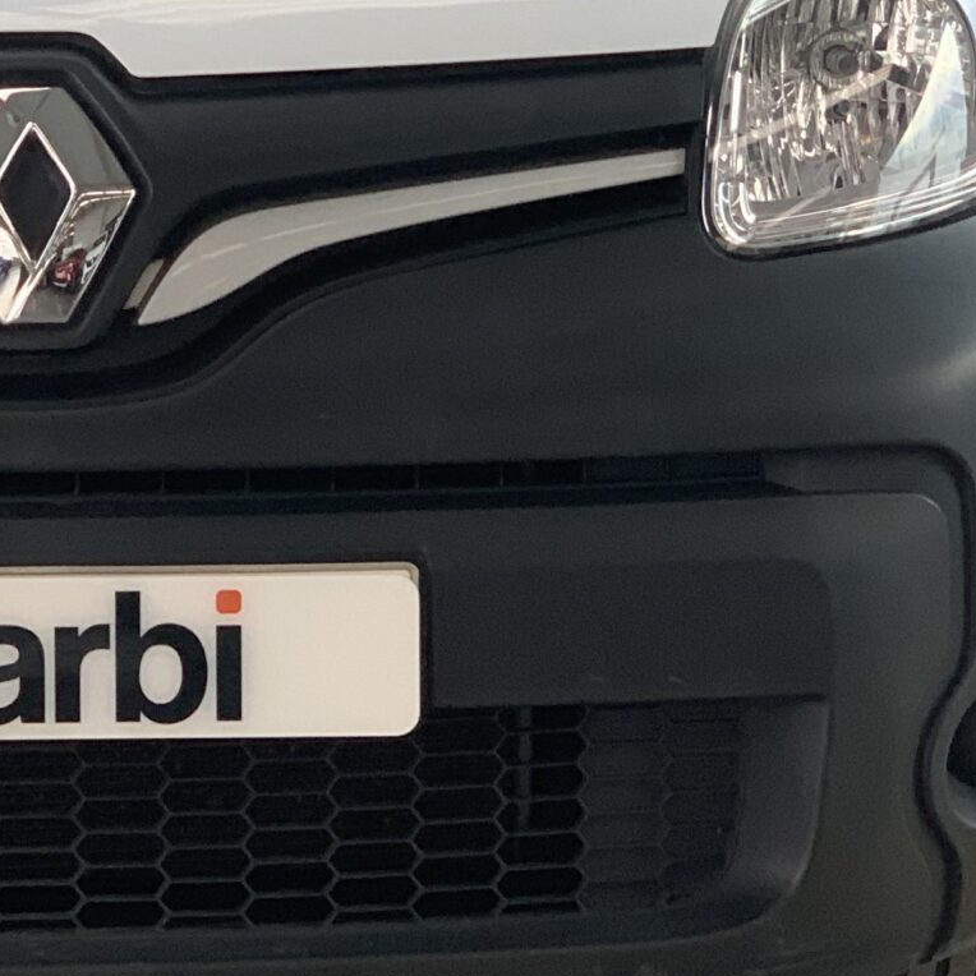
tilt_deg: -4.9
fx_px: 4912
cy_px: 31
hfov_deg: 11.2
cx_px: -1
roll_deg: -0.2
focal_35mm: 154
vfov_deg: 11.3
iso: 100
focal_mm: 6
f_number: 2.4
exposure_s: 1/122
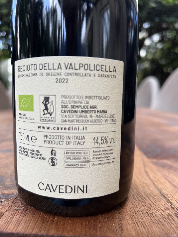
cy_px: 118
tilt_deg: -6.1
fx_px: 178
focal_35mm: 26
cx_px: 89
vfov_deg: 67.3
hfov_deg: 53.1
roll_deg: -1.2
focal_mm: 5.7
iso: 40
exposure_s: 1/154
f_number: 1.5
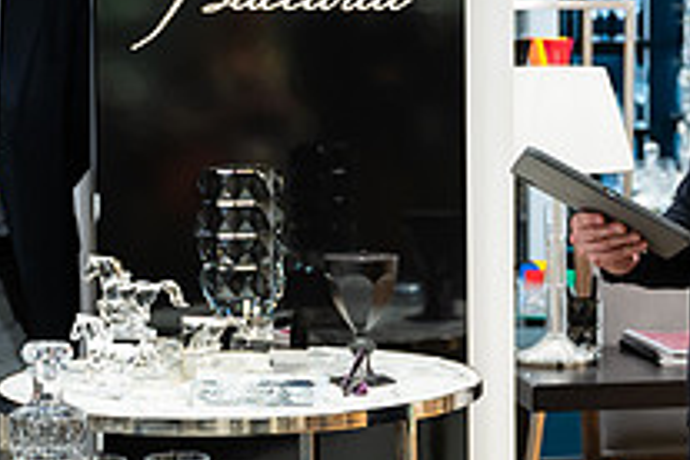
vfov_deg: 10.5
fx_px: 2491
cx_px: 504
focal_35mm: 130
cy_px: 143
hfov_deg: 15.7
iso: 640
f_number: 3.2
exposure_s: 1/160
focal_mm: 44
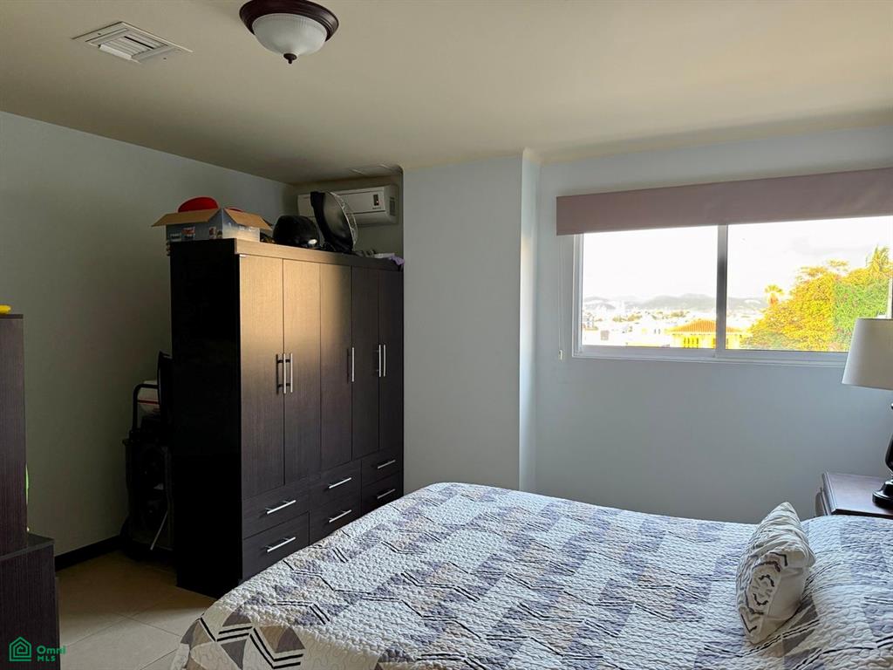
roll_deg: -0.1
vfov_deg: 56.8
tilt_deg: -2.8
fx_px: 619
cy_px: 335
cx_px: 446
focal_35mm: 24
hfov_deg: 71.6
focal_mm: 6.76
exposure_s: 1/60
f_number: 1.78
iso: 320
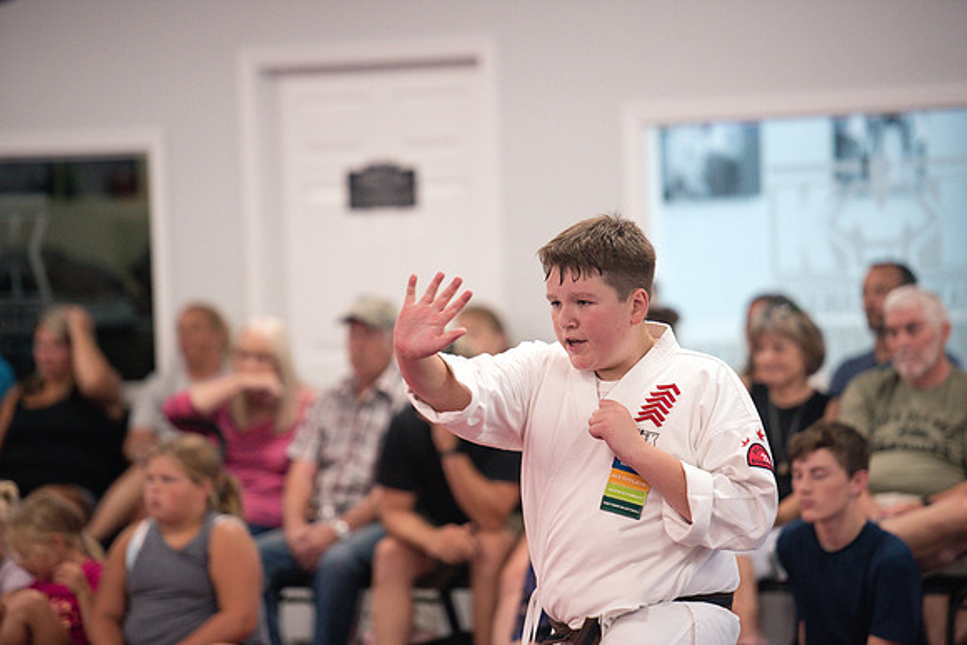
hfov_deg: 11.4
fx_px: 4836
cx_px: 484
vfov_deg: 7.6
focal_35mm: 180
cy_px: 322
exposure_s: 1/400
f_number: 2.8
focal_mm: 180
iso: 1600
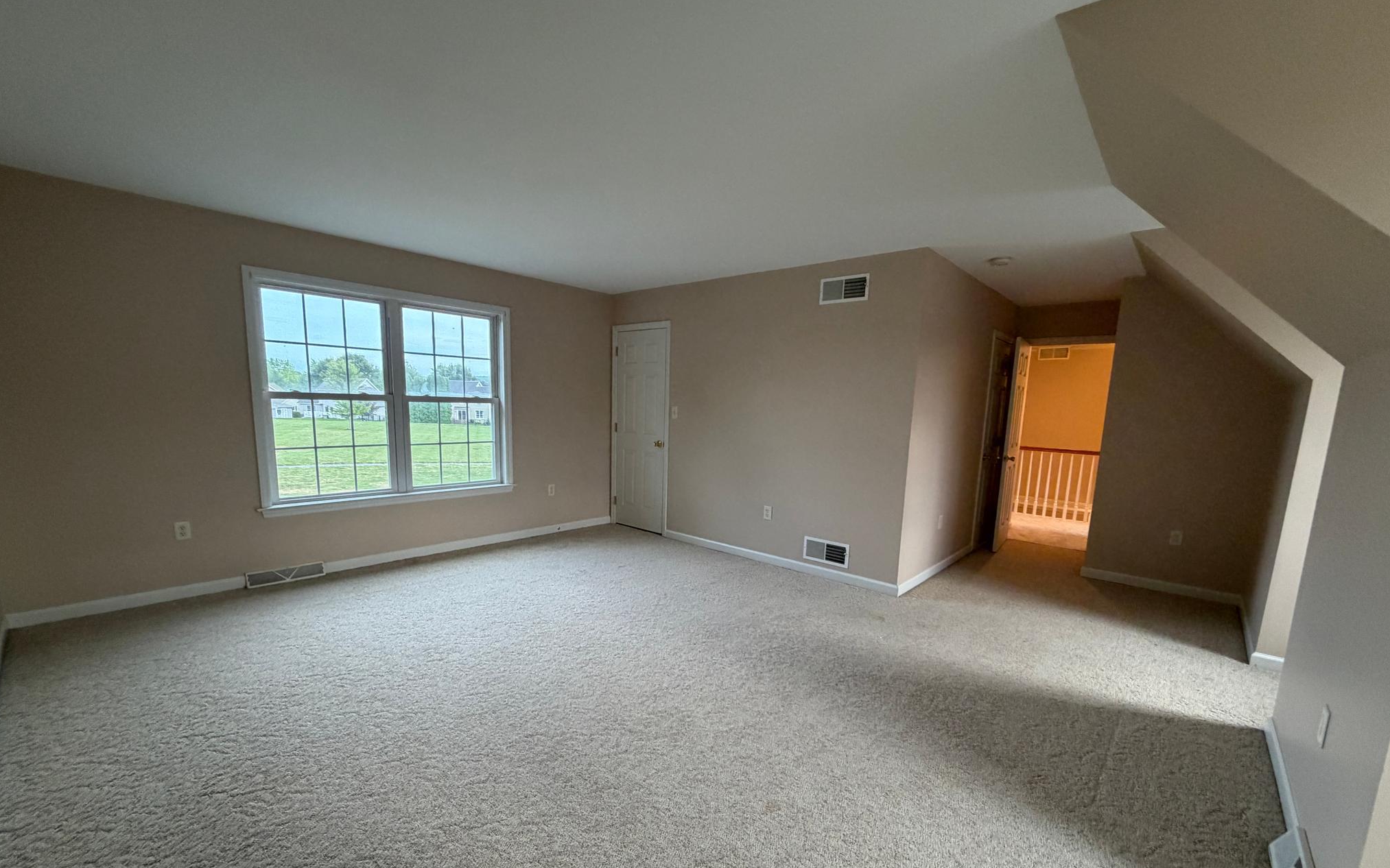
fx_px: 568
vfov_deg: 74.4
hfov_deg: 101.5
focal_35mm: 15
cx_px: 698
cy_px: 490
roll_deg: -1.2
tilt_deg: -9.3
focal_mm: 2.22
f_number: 2.2
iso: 320
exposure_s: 1/120
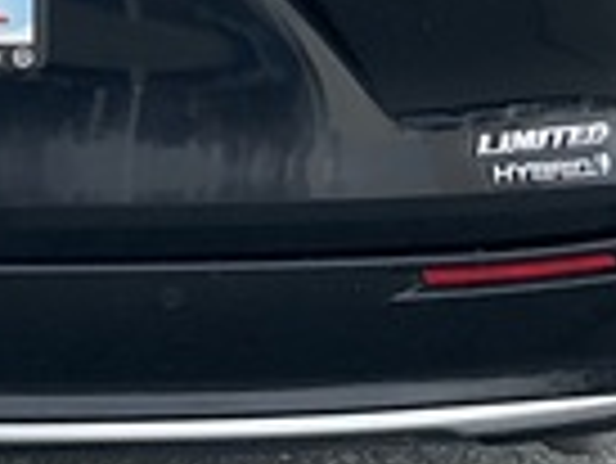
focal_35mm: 135
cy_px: -248
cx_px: -121
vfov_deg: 10.6
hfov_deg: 14.2
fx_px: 2404
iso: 25
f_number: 1.8
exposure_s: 1/358
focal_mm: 3
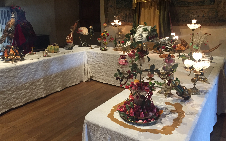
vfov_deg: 40.4
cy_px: 58
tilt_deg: -11.5
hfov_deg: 61.2
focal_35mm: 31
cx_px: 113
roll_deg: +0.4
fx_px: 191
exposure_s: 1/33
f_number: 2.2
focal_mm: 4.15
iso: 250
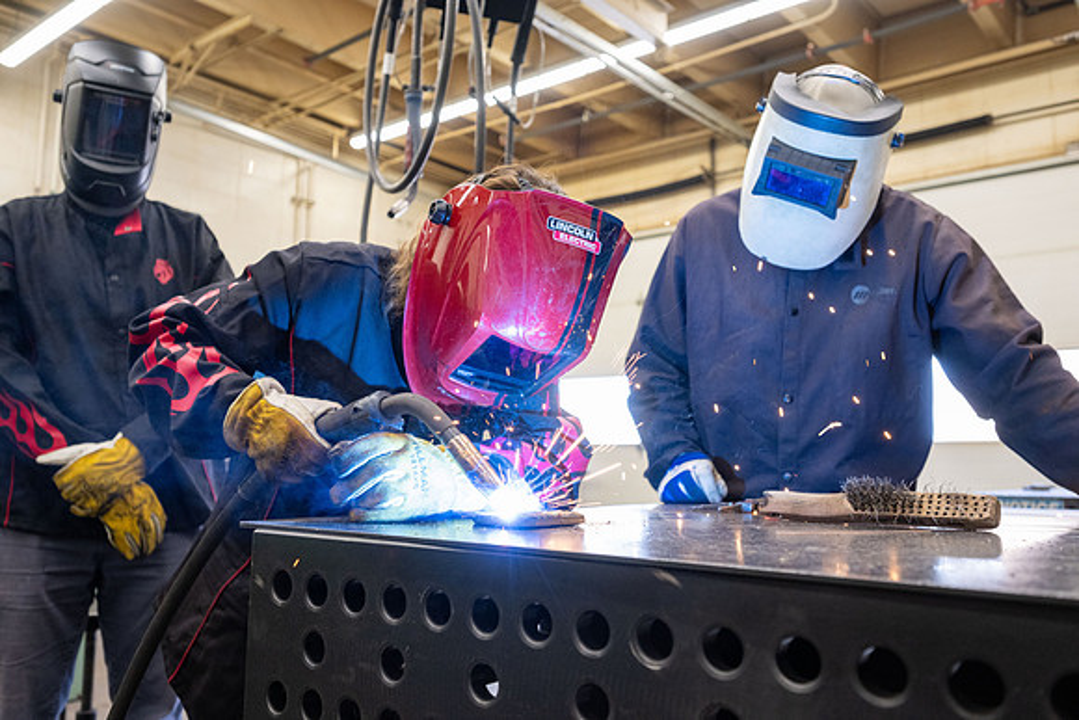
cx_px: 540
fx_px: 899
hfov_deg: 61.9
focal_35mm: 30
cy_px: 360
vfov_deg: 43.6
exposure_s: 1/200
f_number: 4
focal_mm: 30
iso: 1600
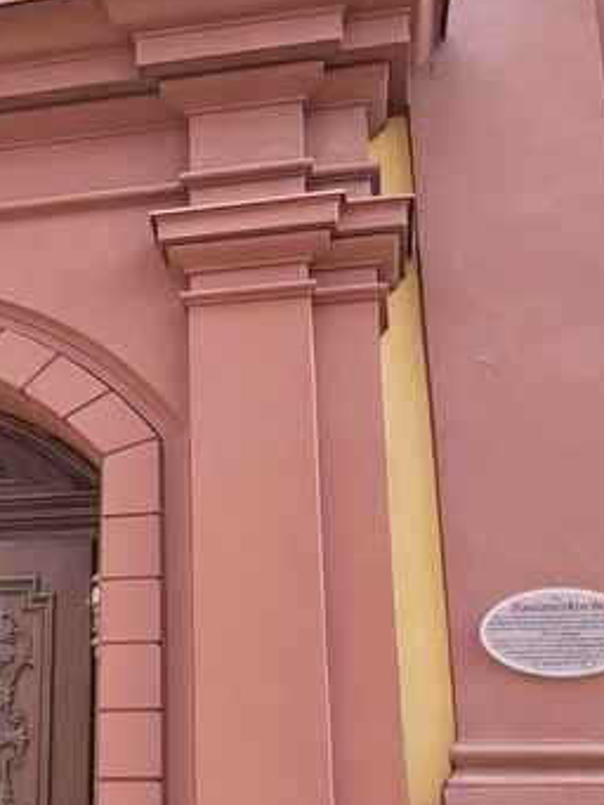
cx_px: -33
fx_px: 1418
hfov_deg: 22.9
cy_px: 515
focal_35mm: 61
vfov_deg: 31.5
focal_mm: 5.4
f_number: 1.8
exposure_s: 1/358
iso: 40
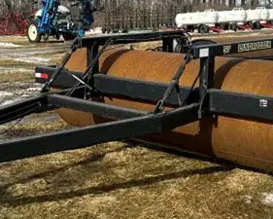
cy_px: 123
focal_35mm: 80
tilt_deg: -8.0
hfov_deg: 23.7
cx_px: 93
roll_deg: +2.3
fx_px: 647
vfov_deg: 19.2
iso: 80
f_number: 1.78
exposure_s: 1/3356
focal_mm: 6.86
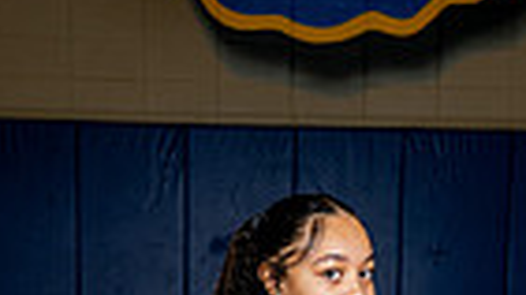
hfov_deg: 16.0
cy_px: 784
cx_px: 276
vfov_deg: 8.1
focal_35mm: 134
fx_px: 1867
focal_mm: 40
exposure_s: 1/250
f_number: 4
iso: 160
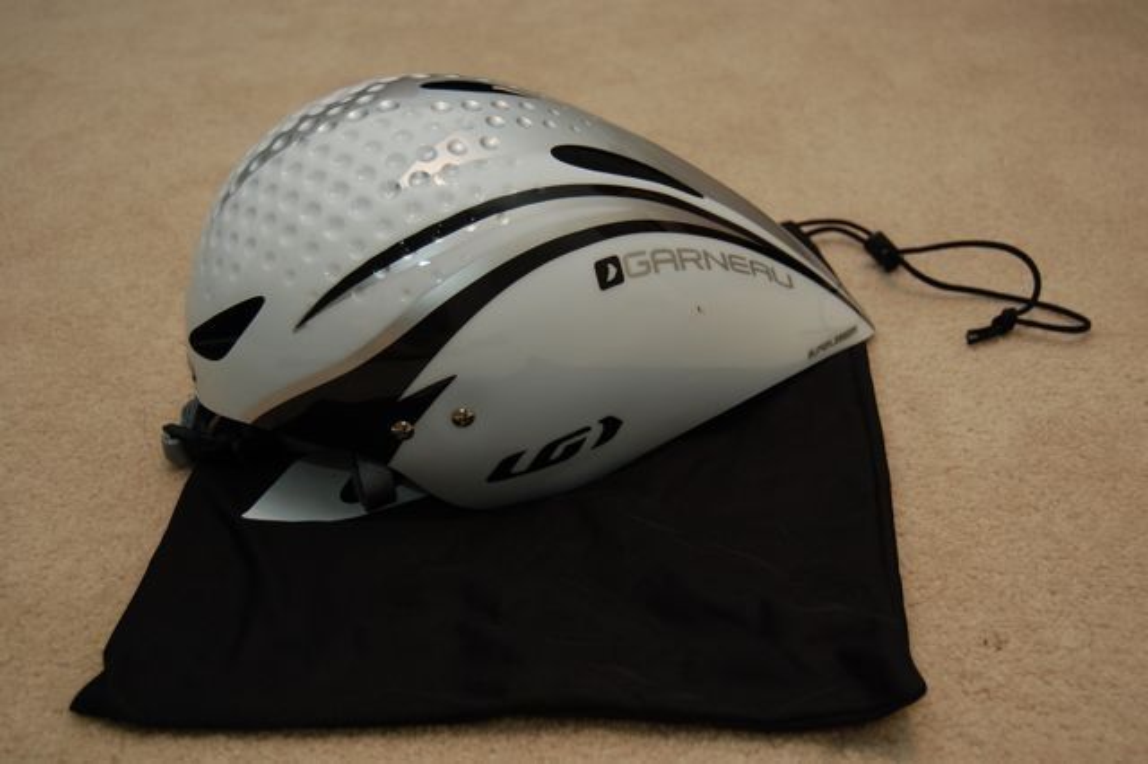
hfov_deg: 43.6
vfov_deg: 29.8
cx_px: 574
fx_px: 1434
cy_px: 382
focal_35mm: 45
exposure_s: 1/60
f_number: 4.2
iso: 400
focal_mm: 30
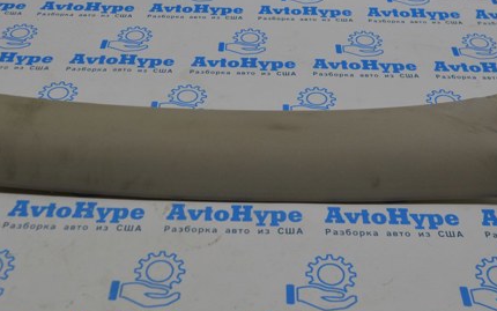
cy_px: 102
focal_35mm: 50
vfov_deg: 25.7
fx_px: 677
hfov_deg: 40.3
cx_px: 254
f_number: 5.6
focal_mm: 22
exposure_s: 1/60
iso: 200
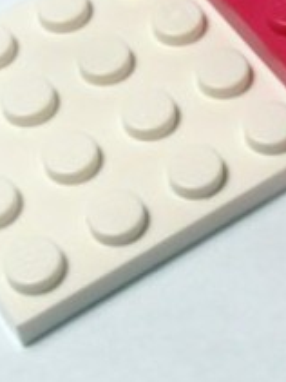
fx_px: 1742
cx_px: 451
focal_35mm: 158
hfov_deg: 9.1
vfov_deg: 12.3
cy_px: -14
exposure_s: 1/80
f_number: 3.9
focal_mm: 6.61
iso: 80
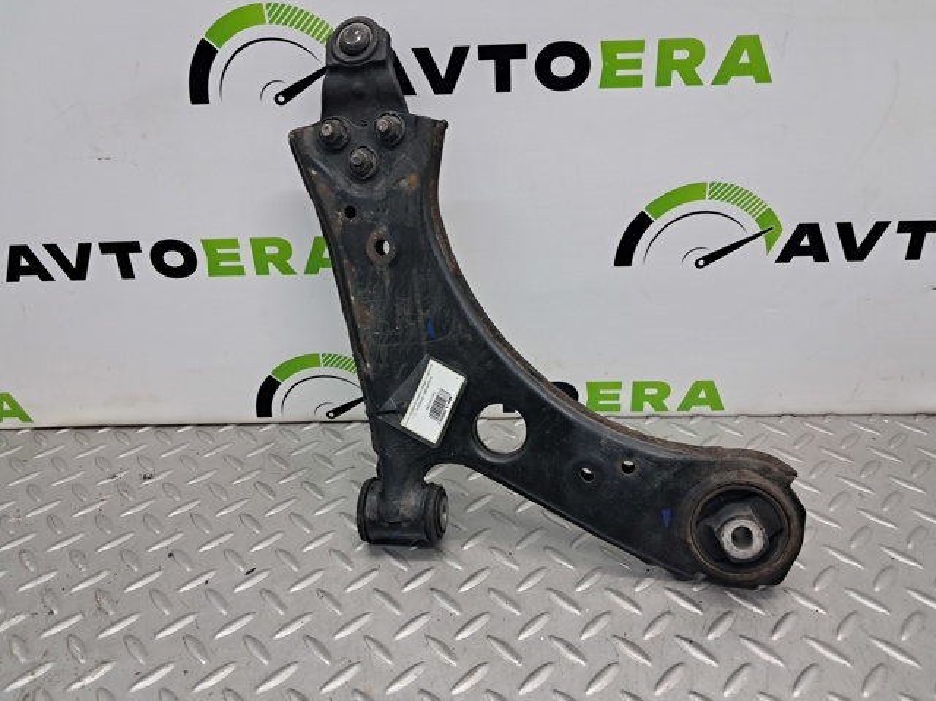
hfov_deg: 65.4
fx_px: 730
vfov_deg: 51.3
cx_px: 468
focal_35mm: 27
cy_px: 350
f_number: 1.8
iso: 125
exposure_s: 1/60
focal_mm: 4
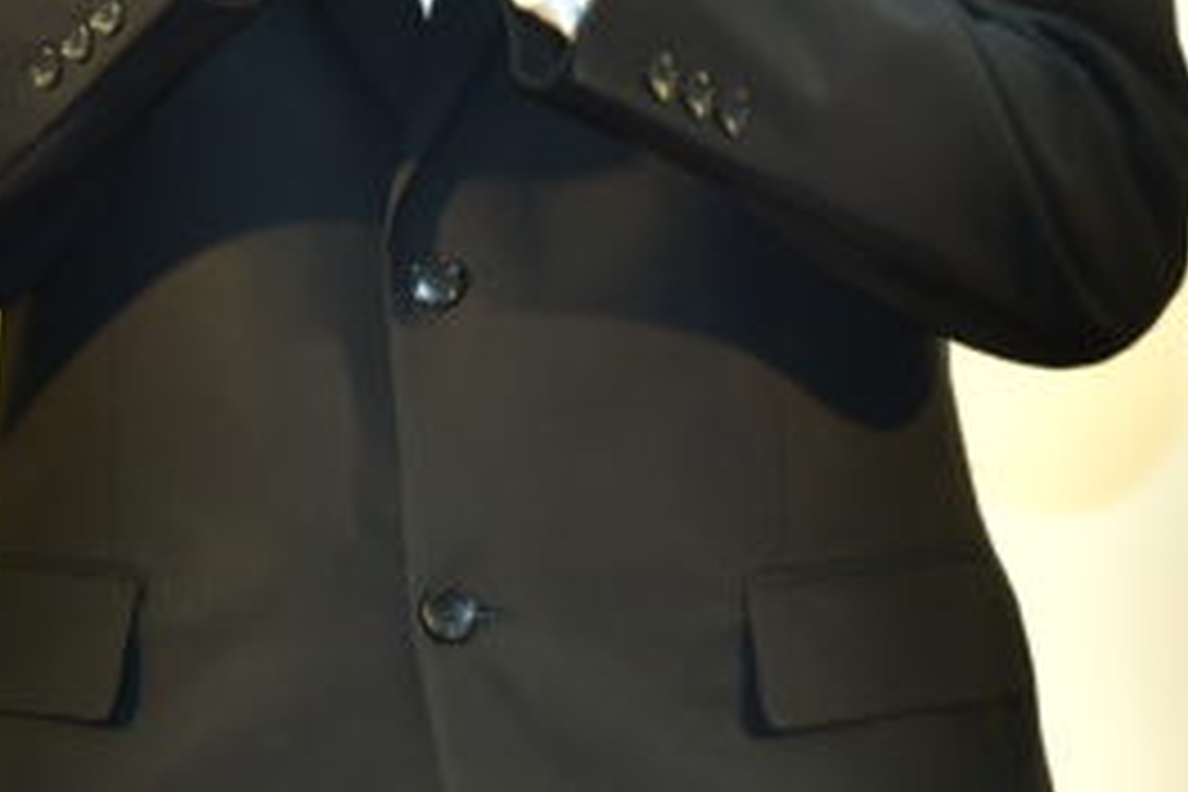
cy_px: -119
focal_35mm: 334
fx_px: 11021
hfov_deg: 6.1
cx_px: -180
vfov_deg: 4.1
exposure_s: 1/80
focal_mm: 86
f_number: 6.3
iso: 800
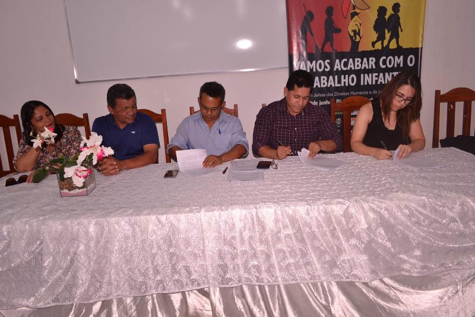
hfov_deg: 67.4
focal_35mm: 27
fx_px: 356
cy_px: 158
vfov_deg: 47.9
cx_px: 238
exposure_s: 1/60
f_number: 6.3
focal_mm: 18
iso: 200
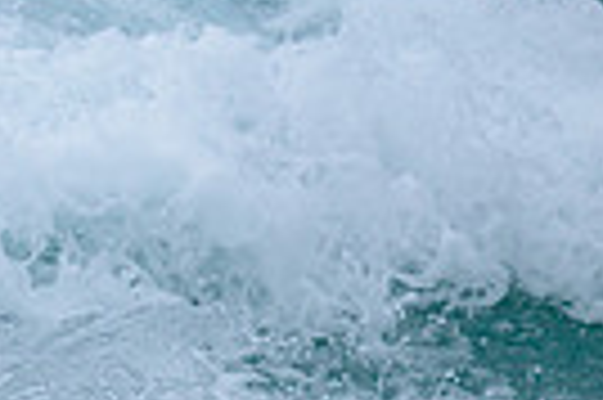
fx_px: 58085
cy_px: 344
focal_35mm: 3472
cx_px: -693
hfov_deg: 0.6
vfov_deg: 0.4
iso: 450
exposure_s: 1/2000
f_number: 6.3
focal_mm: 800
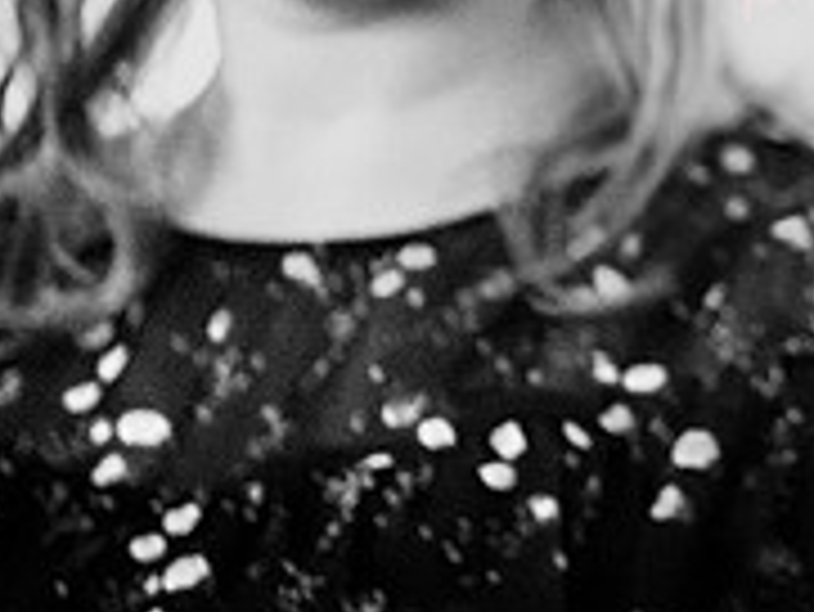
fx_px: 16142
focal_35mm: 686
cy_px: -184
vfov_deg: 2.2
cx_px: 1141
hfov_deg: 2.9
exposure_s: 1/160
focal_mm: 200
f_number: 2.8
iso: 6400
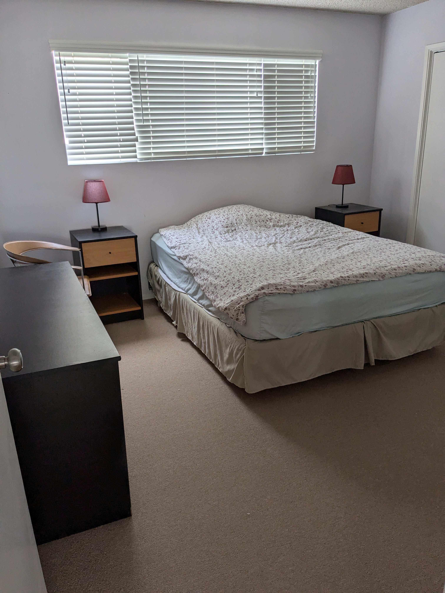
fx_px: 463
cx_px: 222
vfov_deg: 65.3
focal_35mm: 27
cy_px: 296
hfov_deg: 51.4
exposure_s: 1/60
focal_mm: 4.38
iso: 60
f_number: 1.73
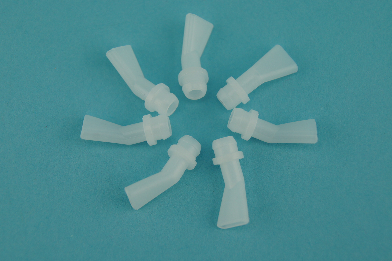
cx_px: 196
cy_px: 130
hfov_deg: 27.0
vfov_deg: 18.1
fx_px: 816
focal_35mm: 75
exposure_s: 1/100
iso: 200
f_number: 8
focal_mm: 50
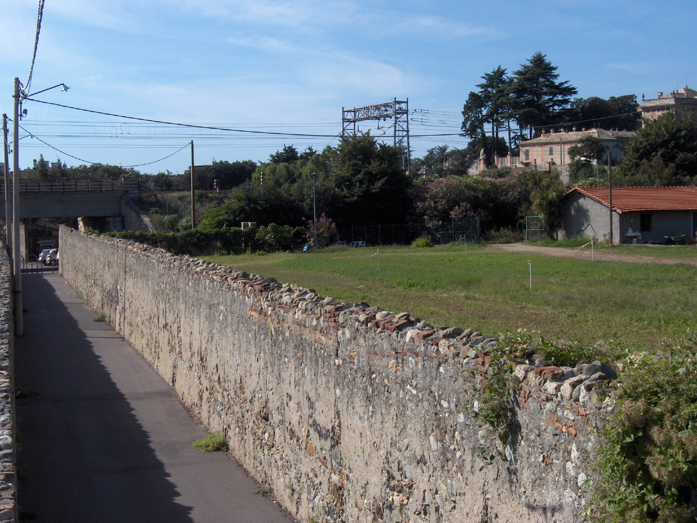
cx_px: 348
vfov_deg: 26.6
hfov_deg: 34.9
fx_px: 1107
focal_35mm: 55
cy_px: 262
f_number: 5.4
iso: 100
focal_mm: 11.4
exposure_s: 1/538
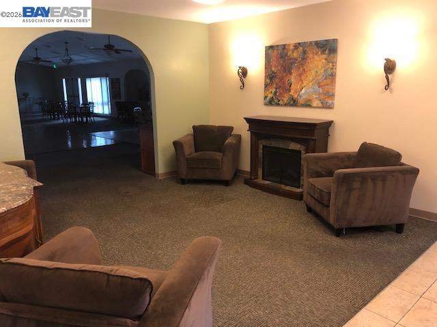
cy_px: 164
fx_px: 353
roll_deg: +1.1
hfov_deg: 63.4
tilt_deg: -11.9
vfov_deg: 49.7
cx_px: 218
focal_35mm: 28
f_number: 1.8
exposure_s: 1/13
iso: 100
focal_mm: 4
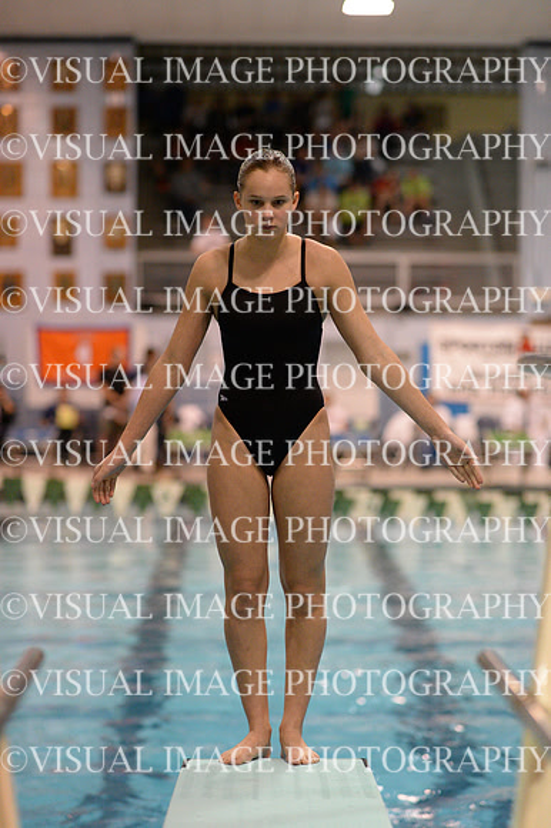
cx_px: 276
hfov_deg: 16.1
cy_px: 414
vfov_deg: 23.9
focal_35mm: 85
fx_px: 1954
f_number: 2
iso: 6400
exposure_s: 1/1250
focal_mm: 85
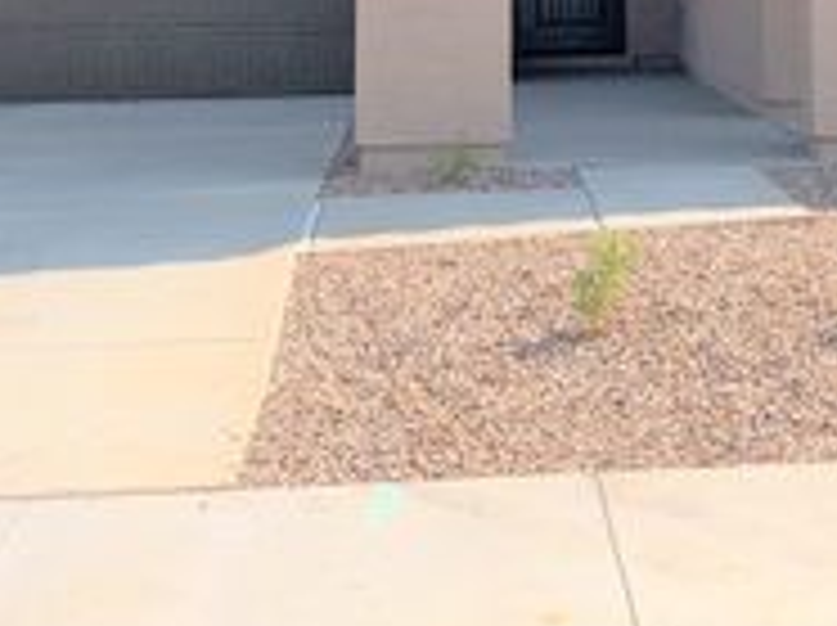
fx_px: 1690
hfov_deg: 27.5
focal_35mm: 70
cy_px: -115
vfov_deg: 19.8
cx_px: 616
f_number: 1.8
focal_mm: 4.25
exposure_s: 1/2545
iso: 25
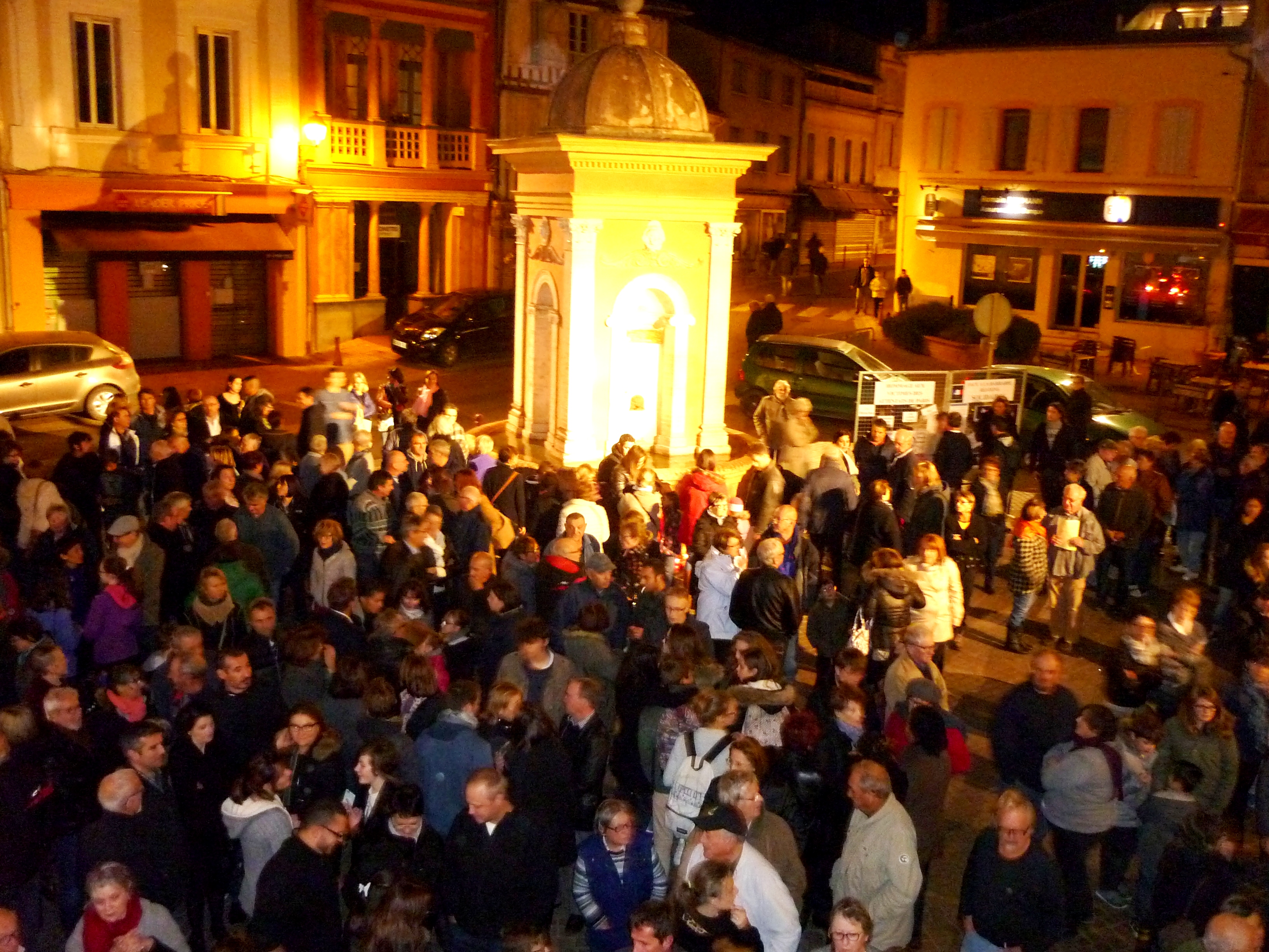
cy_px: 476
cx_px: 634
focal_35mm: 33
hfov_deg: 55.4
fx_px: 1210
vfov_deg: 42.9
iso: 500
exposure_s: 1/8
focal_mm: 5.5
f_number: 2.8
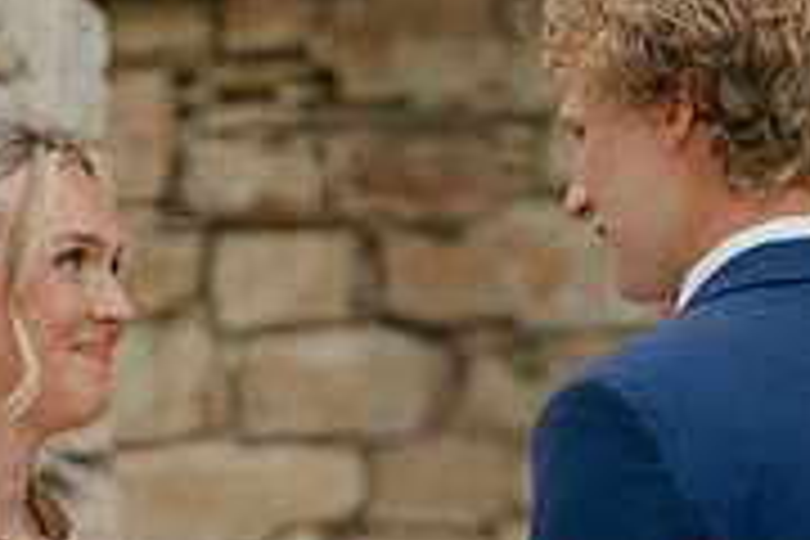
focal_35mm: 677
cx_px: 378
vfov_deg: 2.0
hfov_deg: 3.0
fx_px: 15231
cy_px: 686
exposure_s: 1/800
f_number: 2.8
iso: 200
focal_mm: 200
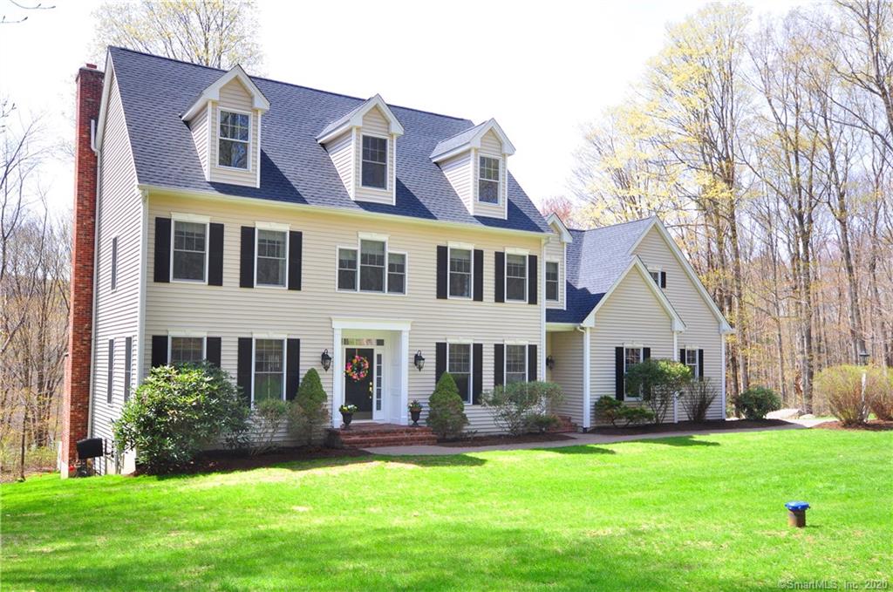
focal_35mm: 30
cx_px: 446
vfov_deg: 43.5
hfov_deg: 62.0
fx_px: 743
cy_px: 296
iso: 250
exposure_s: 1/200
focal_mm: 20
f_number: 6.3
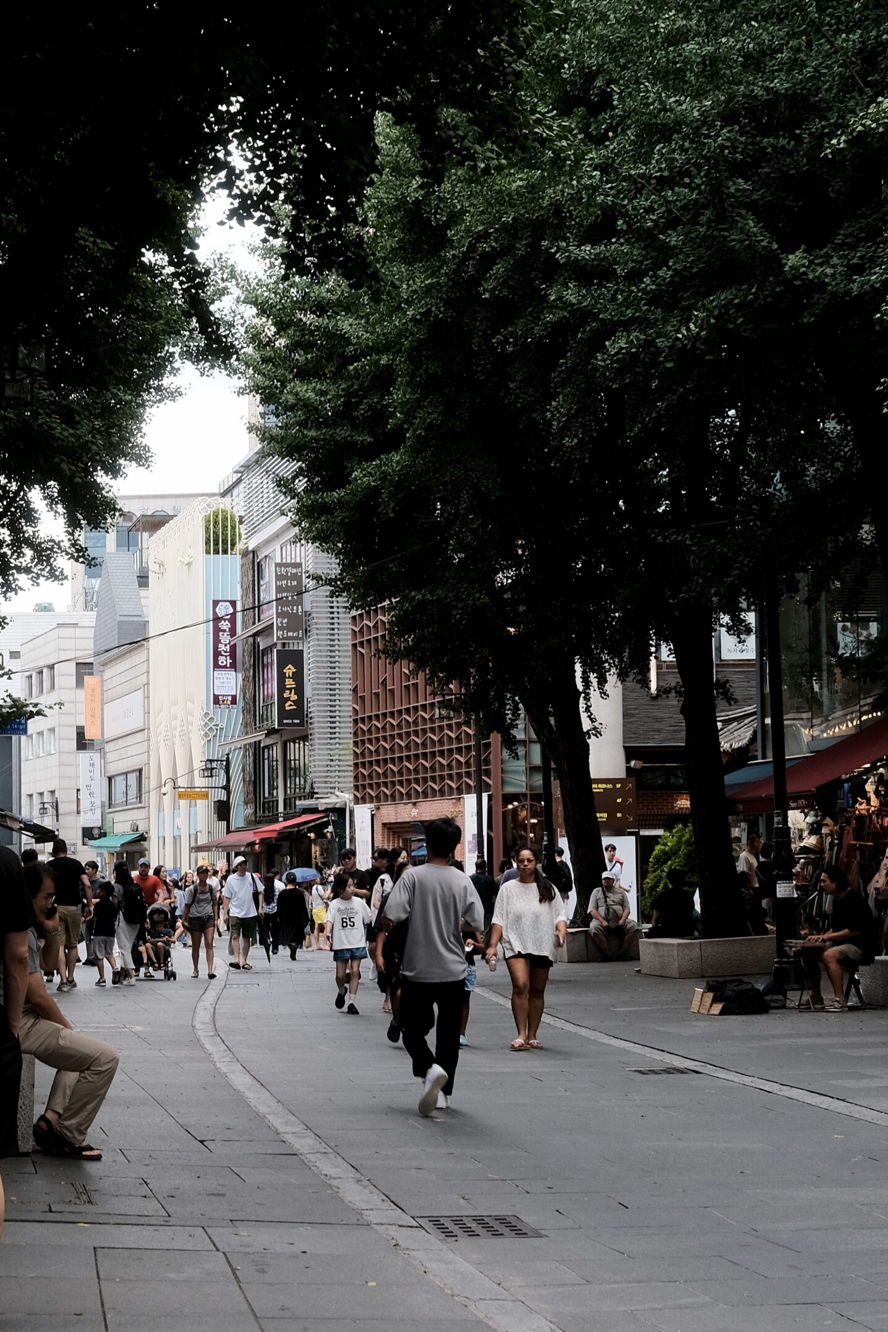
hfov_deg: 20.5
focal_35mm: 65
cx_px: 102
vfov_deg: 30.9
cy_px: 734
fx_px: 2405
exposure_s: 1/100
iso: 500
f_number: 8
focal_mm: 23
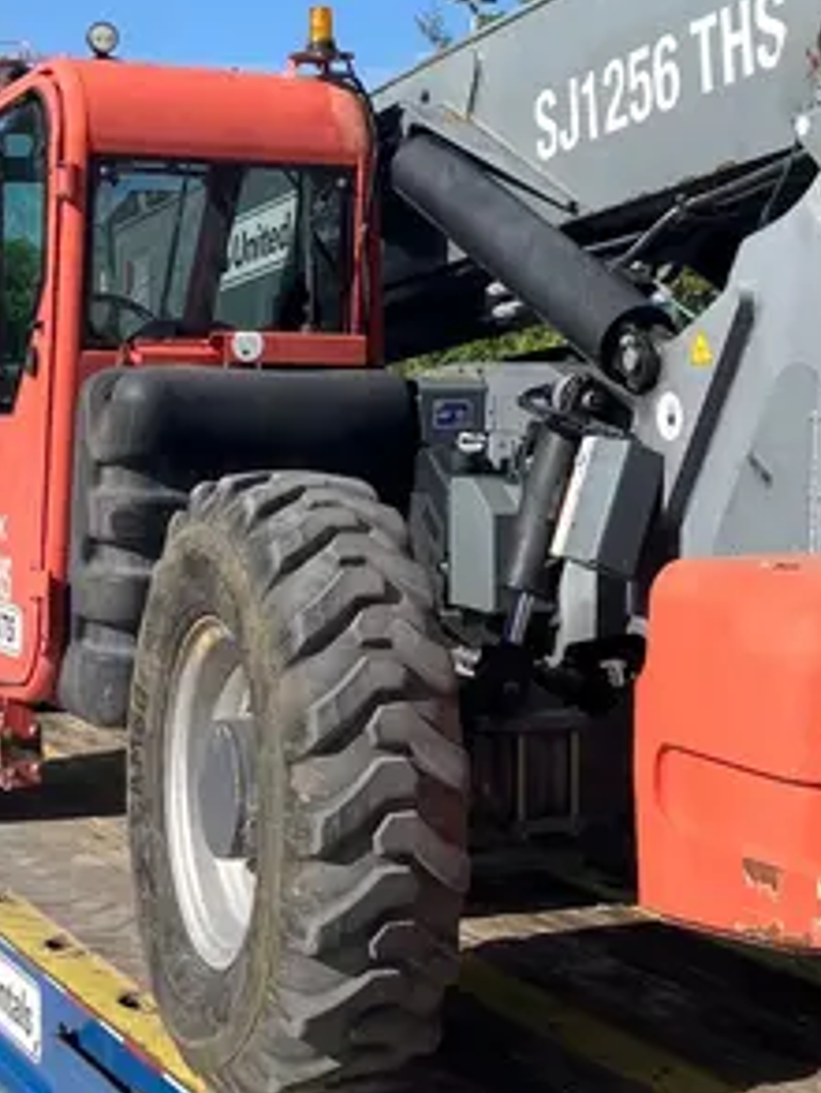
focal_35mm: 70
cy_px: 226
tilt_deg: +3.6
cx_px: 425
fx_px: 2212
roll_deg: +0.6
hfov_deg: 21.0
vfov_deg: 27.2
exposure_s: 1/1736
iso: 32
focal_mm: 3.99
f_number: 1.8
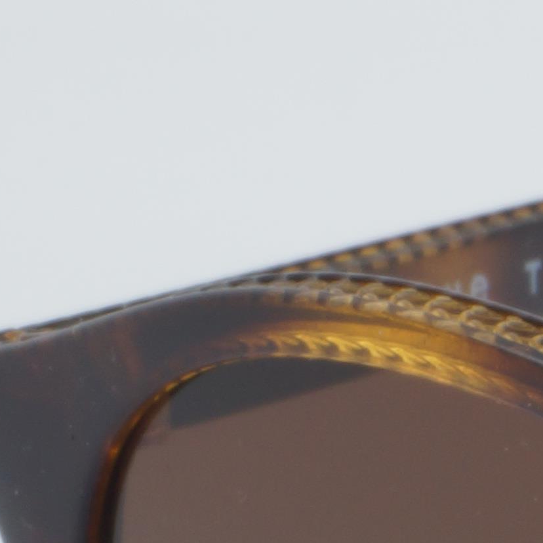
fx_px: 9017
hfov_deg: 3.3
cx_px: 1863
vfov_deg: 3.4
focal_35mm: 508
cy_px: 1070
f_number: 32
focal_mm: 55
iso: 100
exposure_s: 1/4
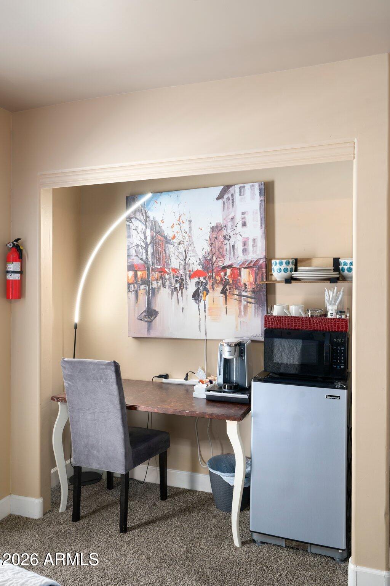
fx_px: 439
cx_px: 195
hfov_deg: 47.9
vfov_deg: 67.4
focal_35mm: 27
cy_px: 293
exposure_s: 1
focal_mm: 27
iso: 400
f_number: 8
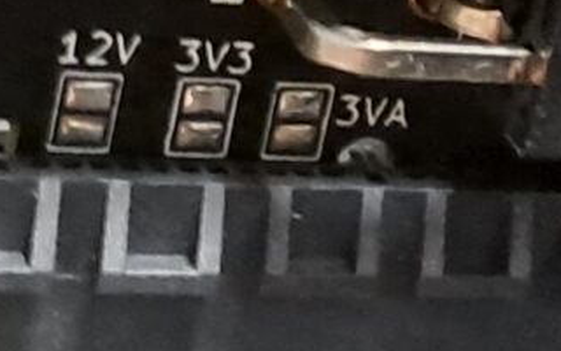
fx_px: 3241
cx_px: 1576
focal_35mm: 212
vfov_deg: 5.9
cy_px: -486
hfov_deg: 8.5
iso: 800
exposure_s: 1/20
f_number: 1.8
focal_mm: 4.65
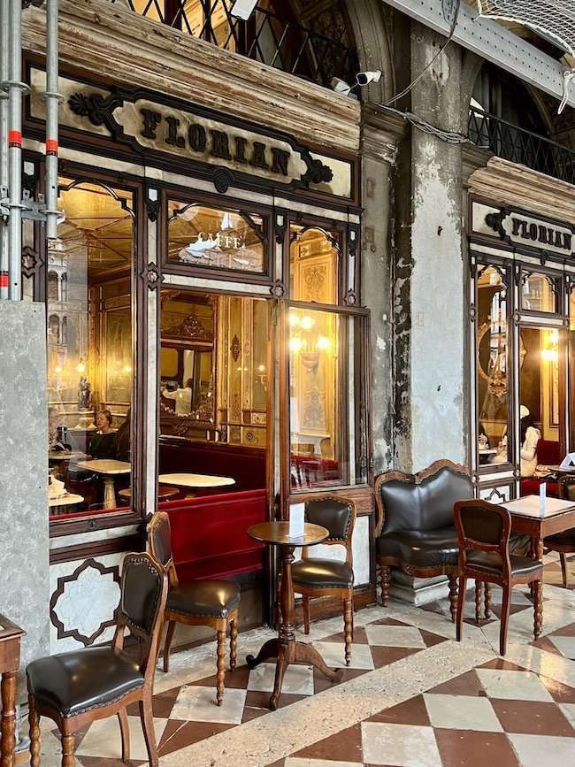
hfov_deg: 53.1
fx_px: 576
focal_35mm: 26
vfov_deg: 67.3
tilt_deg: +1.0
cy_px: 384
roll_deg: +0.5
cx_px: 288
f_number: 1.5
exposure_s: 1/50
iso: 160
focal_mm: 5.7
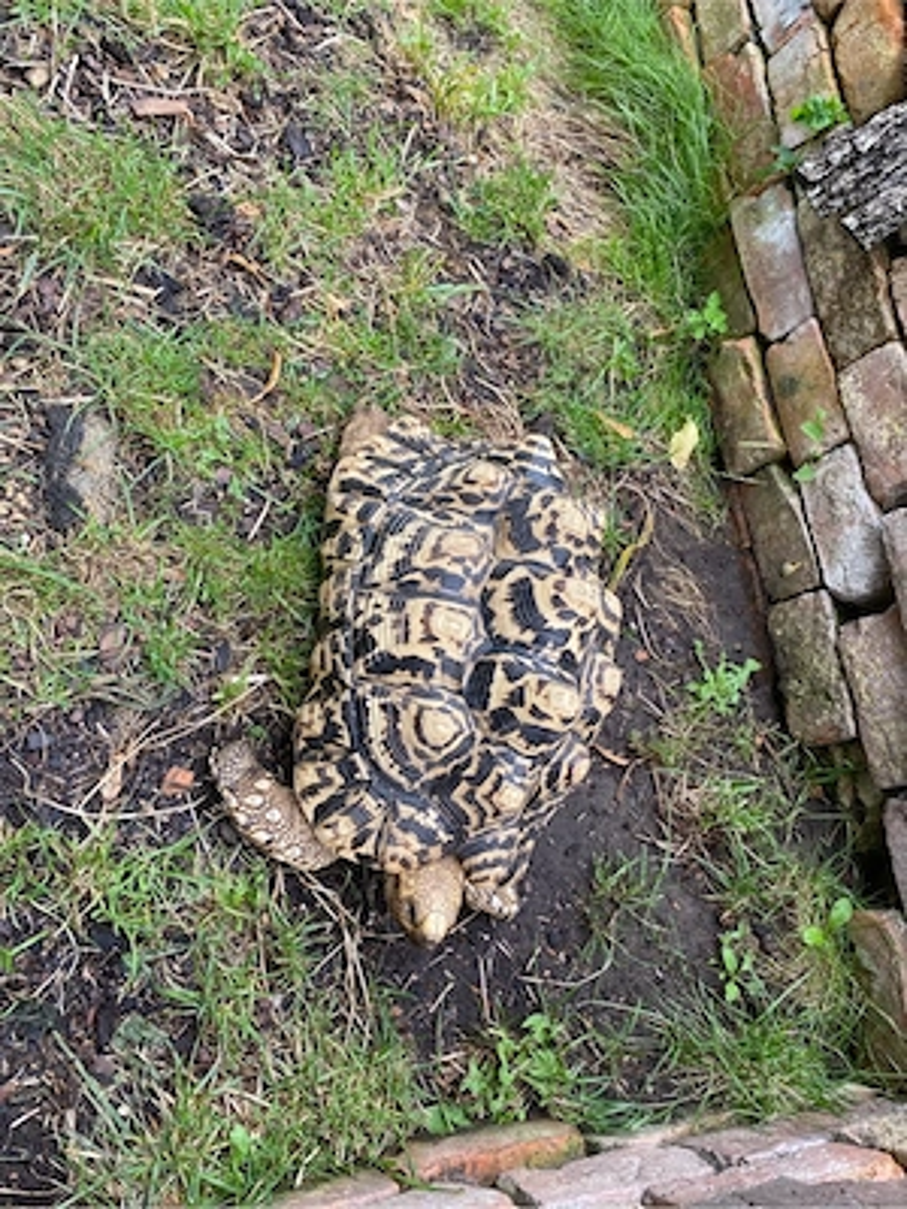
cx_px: 454
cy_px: 604
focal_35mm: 26
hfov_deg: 53.1
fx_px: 908
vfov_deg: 67.3
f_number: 1.8
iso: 32
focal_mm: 4.25
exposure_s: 1/166
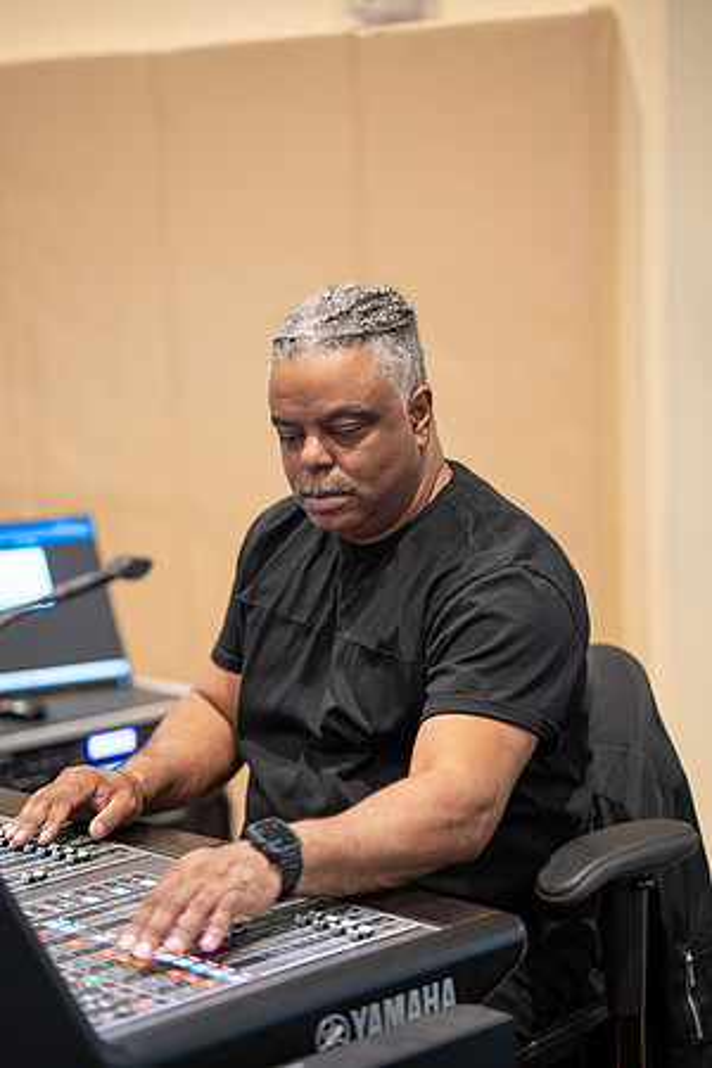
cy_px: 534
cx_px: 356
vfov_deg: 23.9
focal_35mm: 85
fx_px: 2521
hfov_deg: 16.1
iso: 800
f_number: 1.8
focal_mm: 85
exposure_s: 1/125
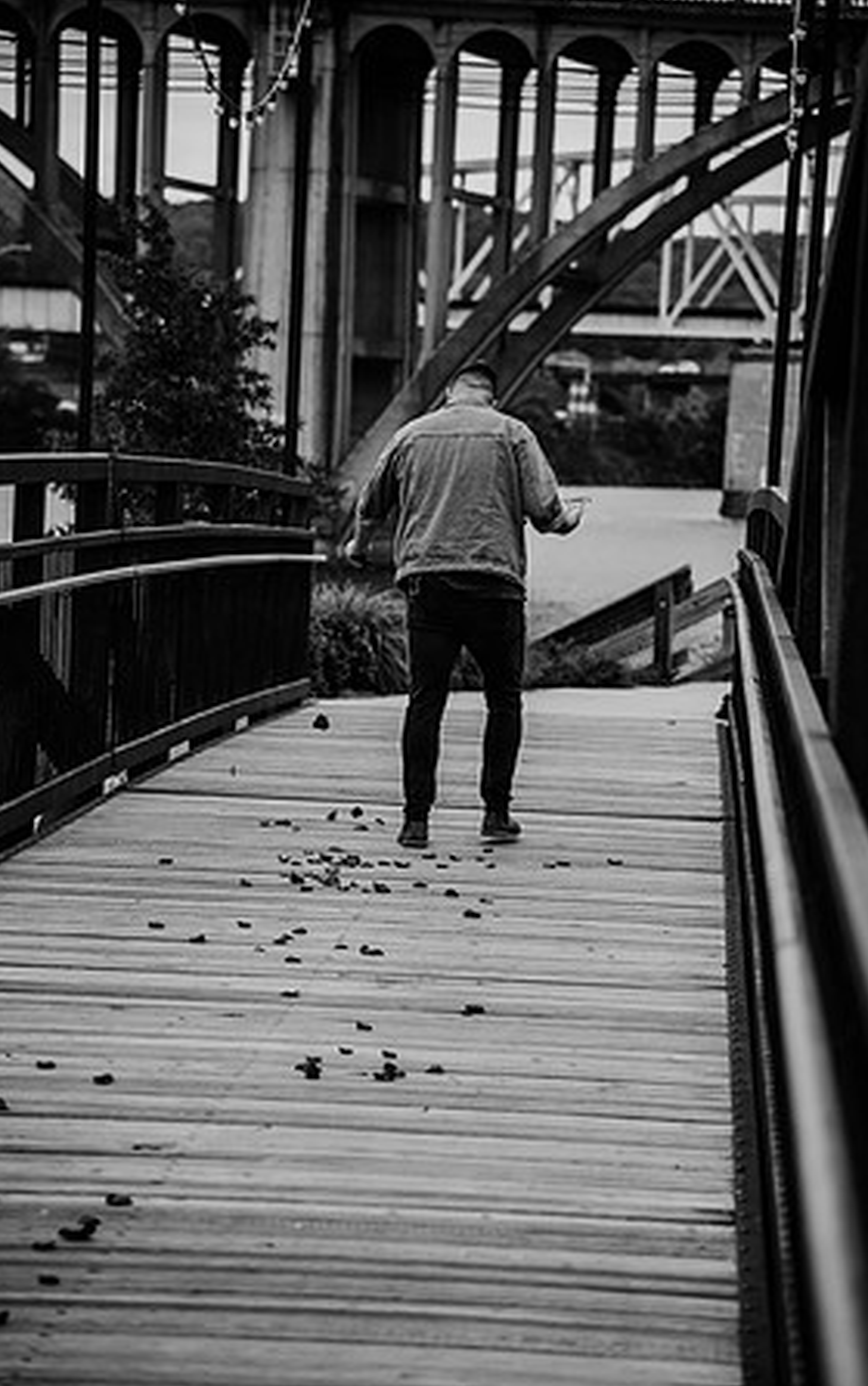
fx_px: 4648
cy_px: 691
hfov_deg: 10.7
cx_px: 446
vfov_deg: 17.0
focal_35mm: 123
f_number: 4
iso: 320
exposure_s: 1/800
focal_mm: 120
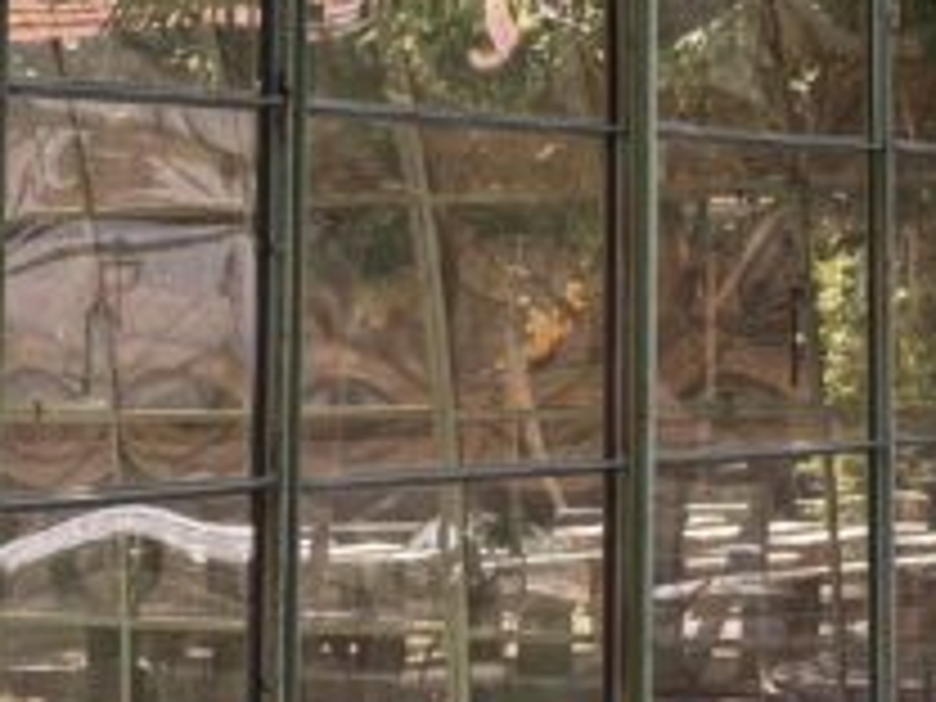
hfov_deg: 15.1
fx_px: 3461
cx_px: 927
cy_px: 45
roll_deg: +0.9
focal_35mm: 128
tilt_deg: +5.2
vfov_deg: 11.5
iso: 64
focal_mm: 5.96
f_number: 1.6
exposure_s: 1/354
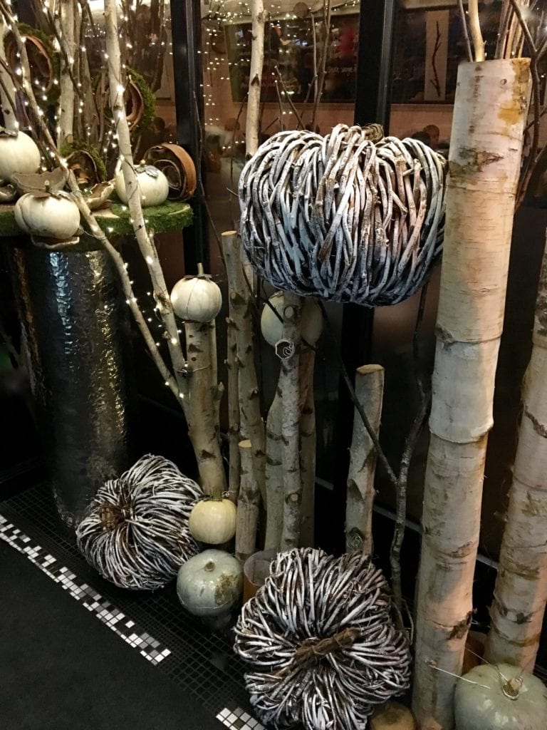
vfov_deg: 61.7
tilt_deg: -24.3
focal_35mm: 29
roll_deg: +0.2
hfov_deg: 48.2
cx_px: 274
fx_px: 611
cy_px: 365
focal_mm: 4.15
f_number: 2.2
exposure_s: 1/15
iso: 320
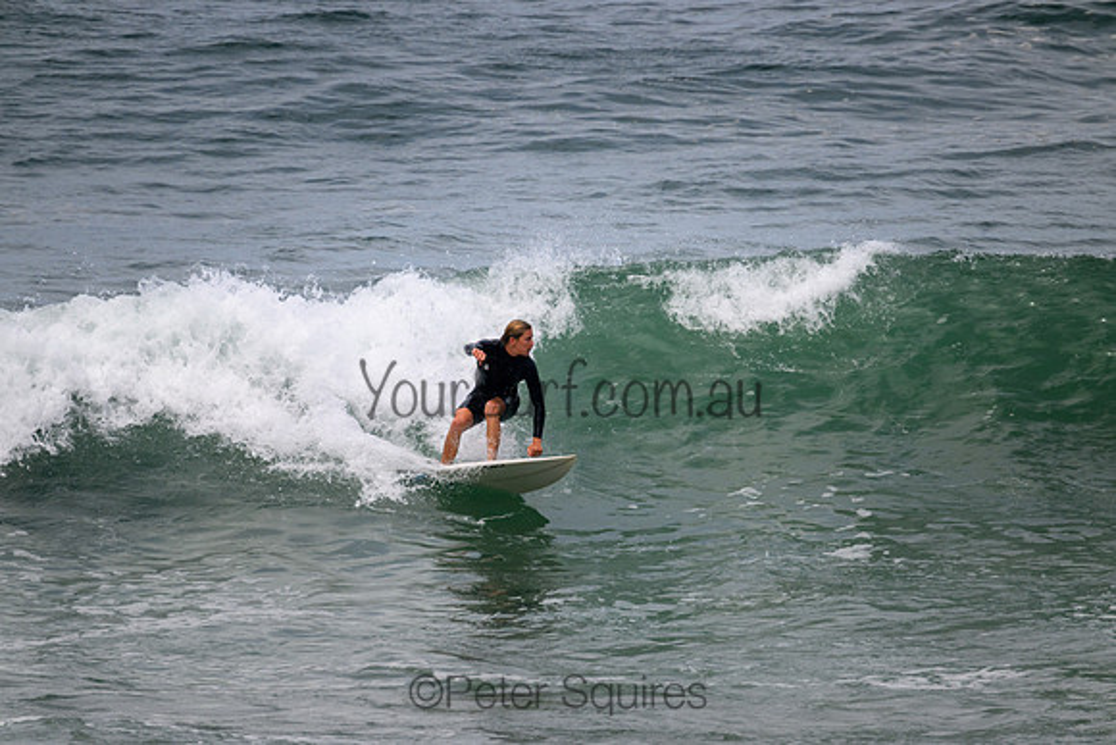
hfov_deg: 2.6
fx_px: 24805
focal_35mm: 800
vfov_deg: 1.7
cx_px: 558
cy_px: 372
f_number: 11
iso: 900
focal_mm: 800
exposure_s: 1/2000
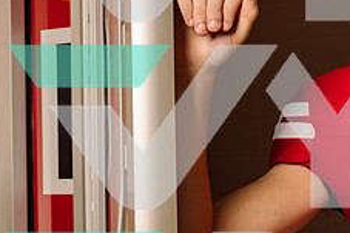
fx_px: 845
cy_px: 127
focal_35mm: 87
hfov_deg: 21.9
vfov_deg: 15.7
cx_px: 401
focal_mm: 34
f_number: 7.1
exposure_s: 1/200
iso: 320
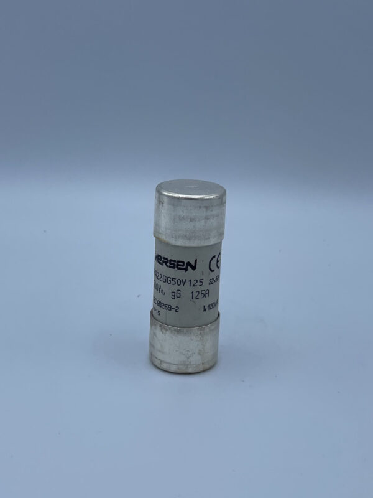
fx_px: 374
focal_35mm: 26
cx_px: 186
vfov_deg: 67.3
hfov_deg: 53.1
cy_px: 249
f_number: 1.6
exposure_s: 1/3610
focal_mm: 4.2
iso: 50
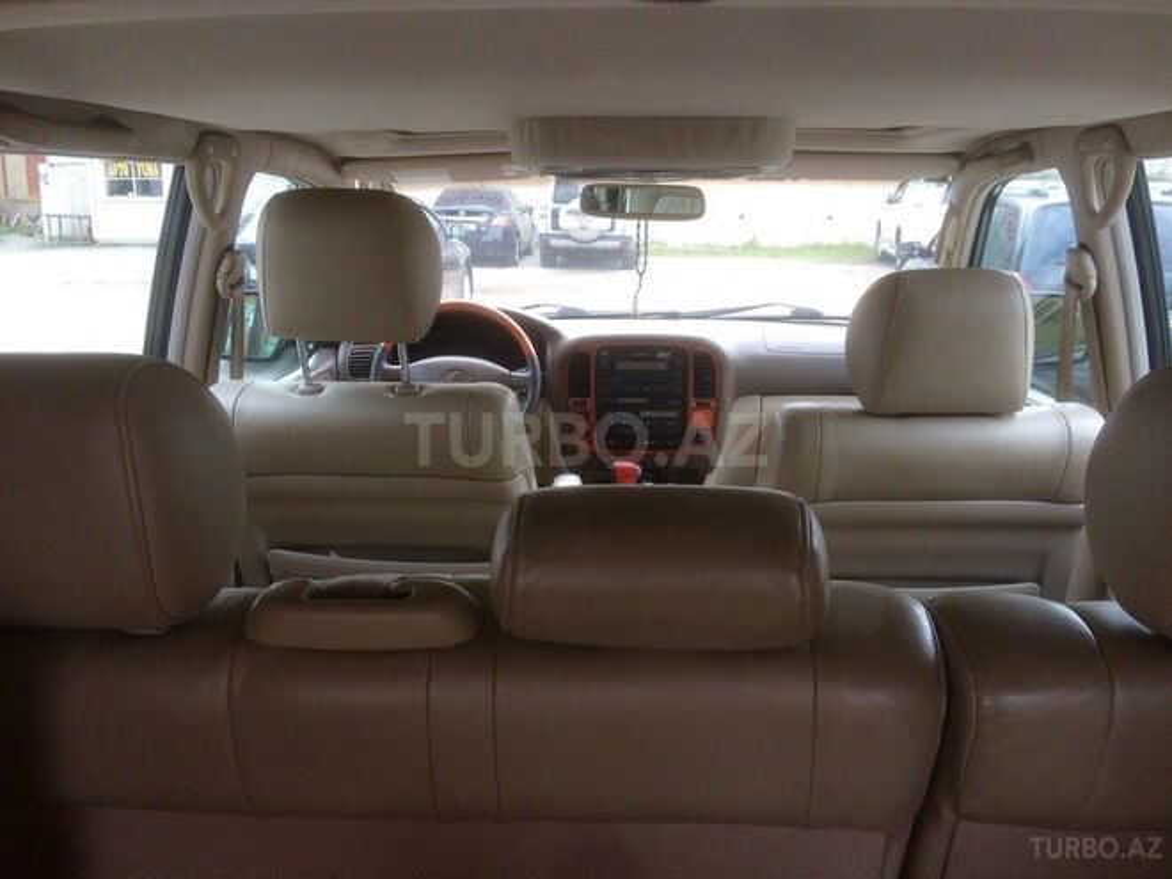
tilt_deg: -9.7
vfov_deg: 48.2
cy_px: 440
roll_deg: -0.8
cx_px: 586
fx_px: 982
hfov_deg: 61.7
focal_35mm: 29
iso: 50
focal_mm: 4.15
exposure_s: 1/100
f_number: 2.2
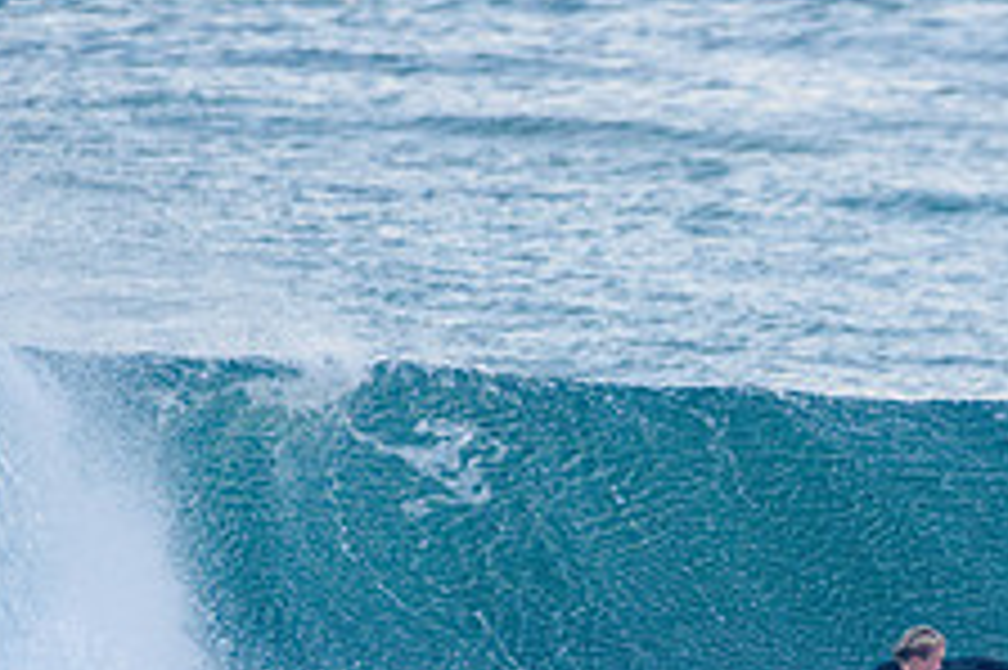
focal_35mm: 1295
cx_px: 1134
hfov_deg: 1.6
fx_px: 36232
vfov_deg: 1.1
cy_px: 771
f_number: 5.6
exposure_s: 1/1600
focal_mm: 500
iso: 560
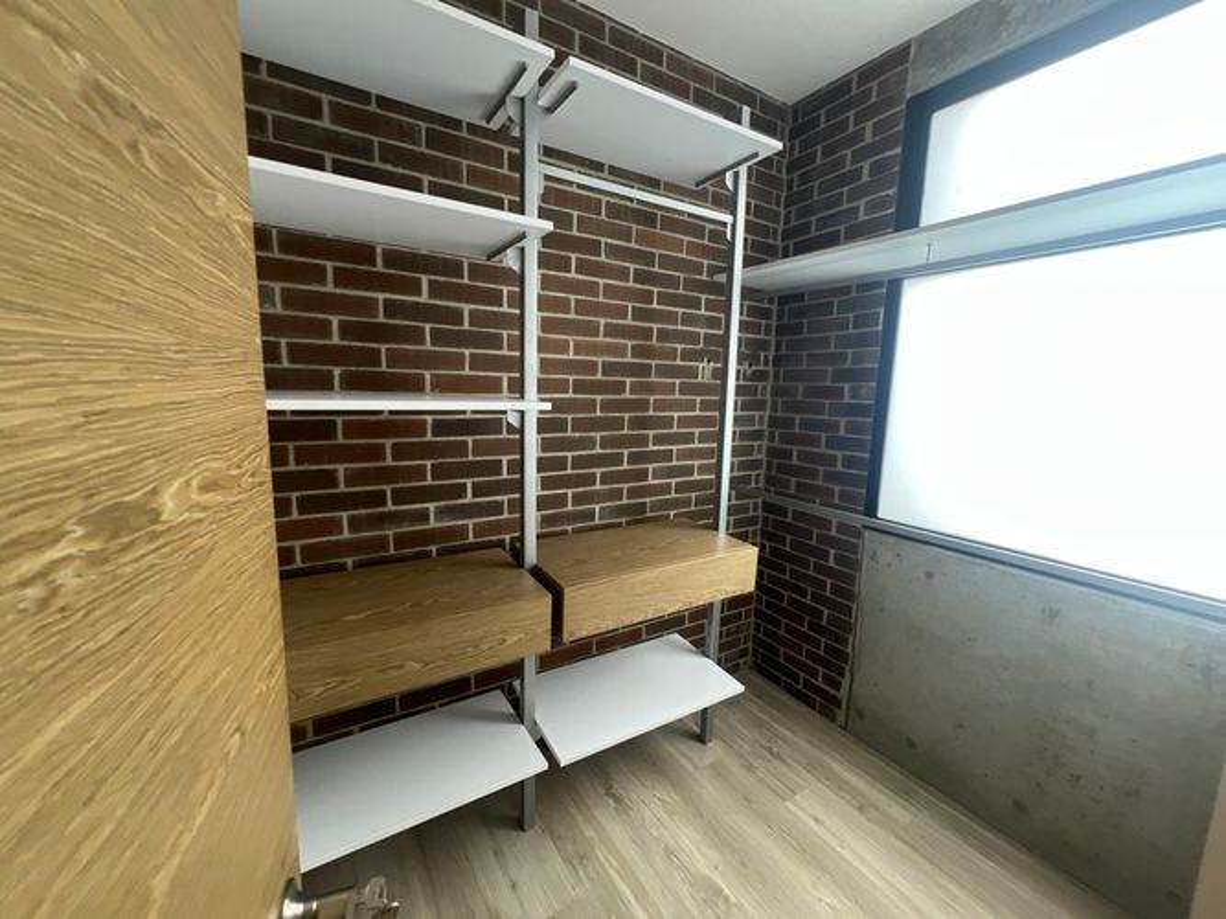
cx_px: 613
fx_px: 460
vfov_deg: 89.9
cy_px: 460
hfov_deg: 106.2
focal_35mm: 13
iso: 125
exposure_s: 1/60
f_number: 1.8
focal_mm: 1.57
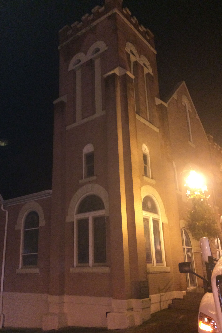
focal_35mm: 31
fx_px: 287
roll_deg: +1.0
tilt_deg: +20.1
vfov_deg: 60.3
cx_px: 98
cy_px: 169
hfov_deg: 42.3
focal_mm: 4.15
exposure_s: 1/16
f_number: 2.2
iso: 500
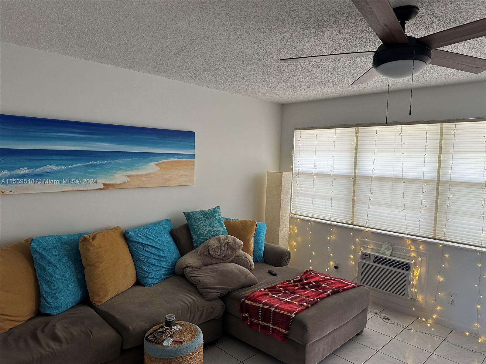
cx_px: 243
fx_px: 337
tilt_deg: -2.0
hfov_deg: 71.6
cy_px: 182
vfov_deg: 56.8
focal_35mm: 24
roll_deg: -2.3
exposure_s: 1/120
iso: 200
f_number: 1.78
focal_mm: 6.86
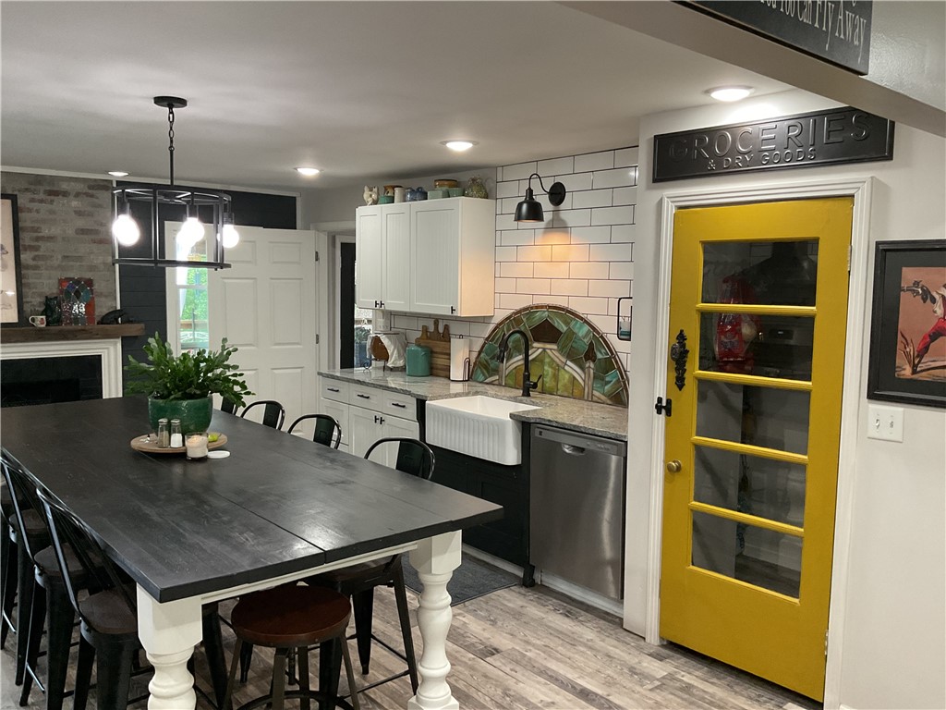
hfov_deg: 61.7
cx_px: 473
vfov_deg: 48.2
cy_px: 355
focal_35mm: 29
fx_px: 793
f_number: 1.8
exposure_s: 1/60
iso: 160
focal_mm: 3
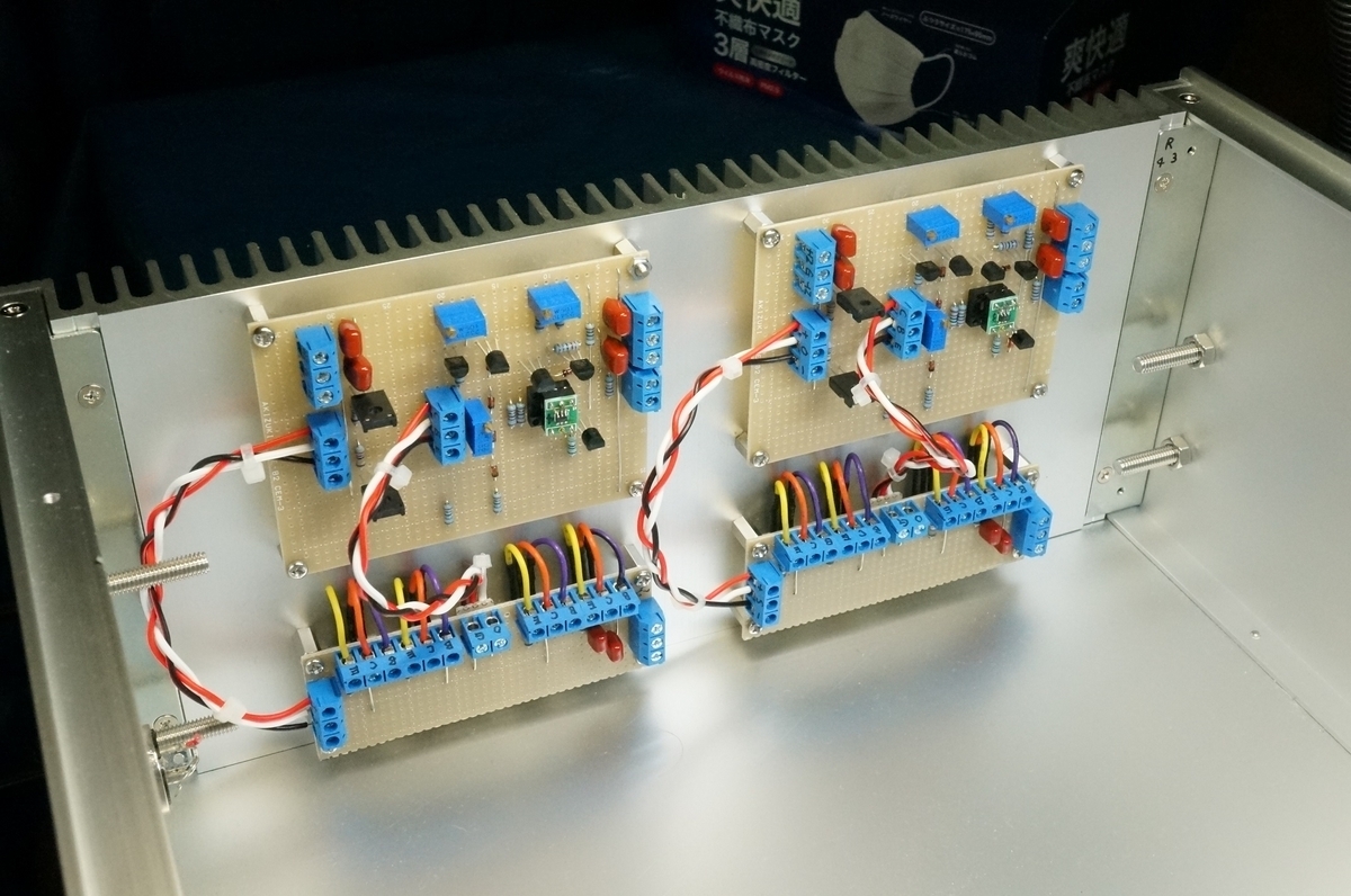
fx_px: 1686
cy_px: 448
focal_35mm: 45
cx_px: 676
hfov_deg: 43.7
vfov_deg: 29.8
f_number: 16
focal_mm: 30
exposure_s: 1/80
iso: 6400
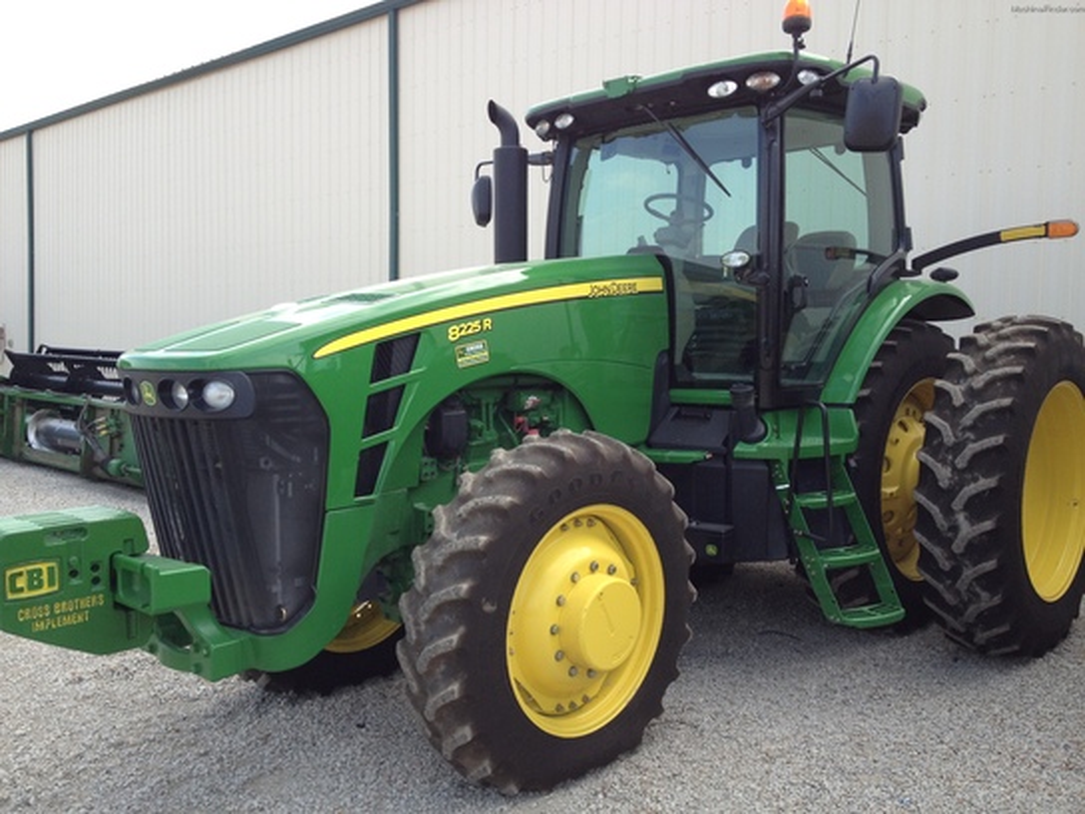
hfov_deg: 52.6
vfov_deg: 40.7
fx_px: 1097
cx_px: 542
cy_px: 407
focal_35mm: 35
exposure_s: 1/345
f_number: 2.4
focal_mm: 4.28
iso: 64
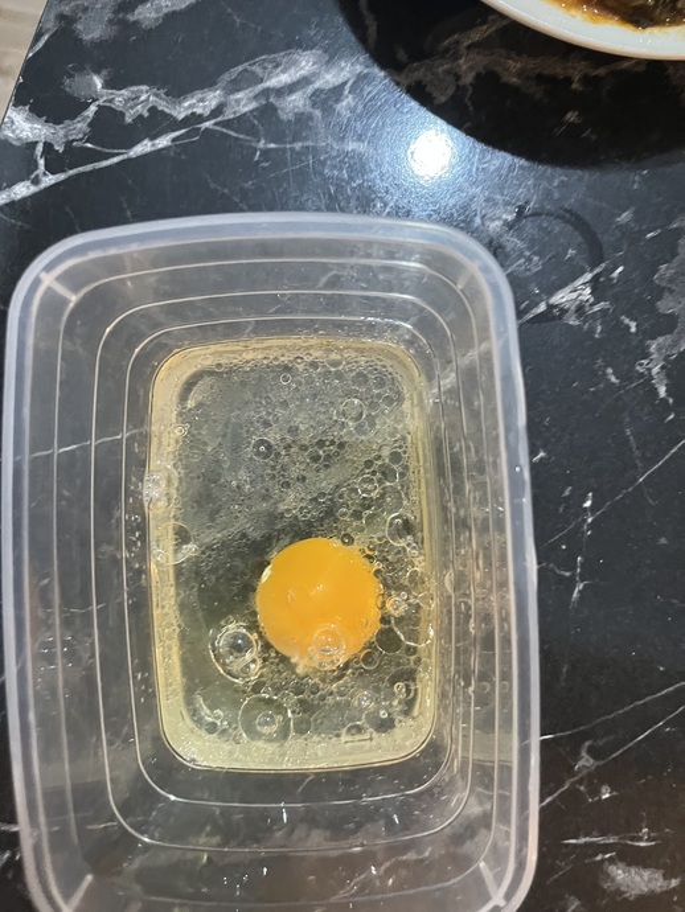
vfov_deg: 67.3
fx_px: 686
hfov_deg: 53.1
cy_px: 456
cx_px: 342
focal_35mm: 26
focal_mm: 5.1
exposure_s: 1/33
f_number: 1.6
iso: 500
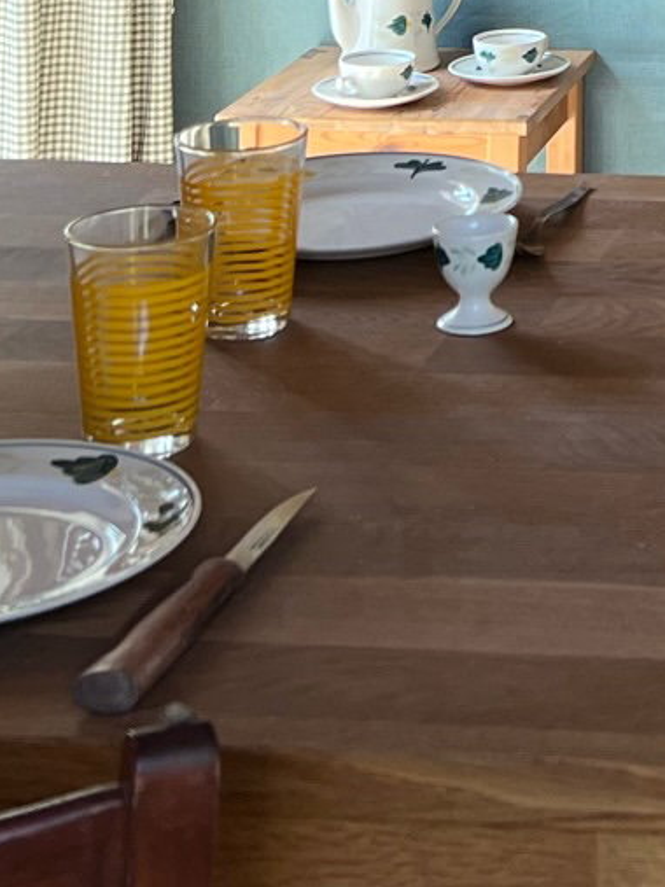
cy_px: -624
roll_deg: -0.5
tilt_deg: +0.0
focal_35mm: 105
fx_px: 2691
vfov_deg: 16.3
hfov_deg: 13.4
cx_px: 964
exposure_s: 1/121
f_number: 1.5
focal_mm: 5.7
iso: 100
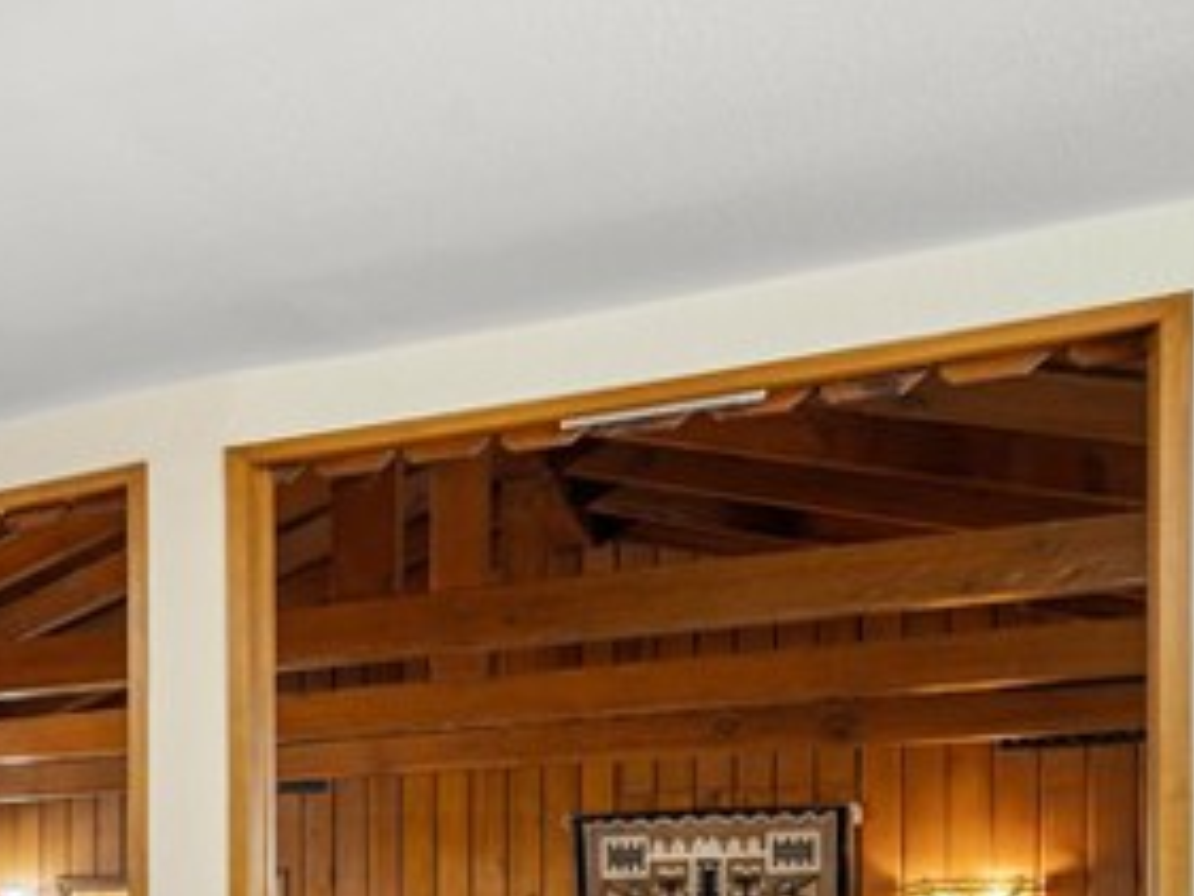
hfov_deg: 22.2
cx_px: -914
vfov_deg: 24.5
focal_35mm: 56
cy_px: 970
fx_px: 1932
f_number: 8
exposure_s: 1
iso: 125
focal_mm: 16
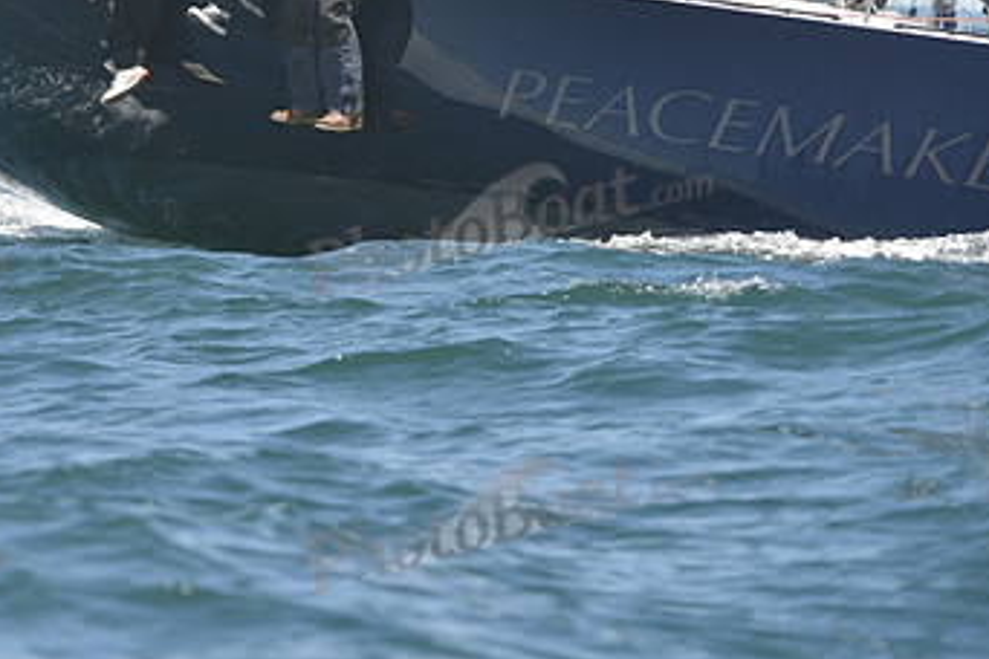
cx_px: 159
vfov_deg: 3.7
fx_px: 10246
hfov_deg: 5.5
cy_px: 114
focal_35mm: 373
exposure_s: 1/800
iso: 280
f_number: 6.3
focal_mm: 220
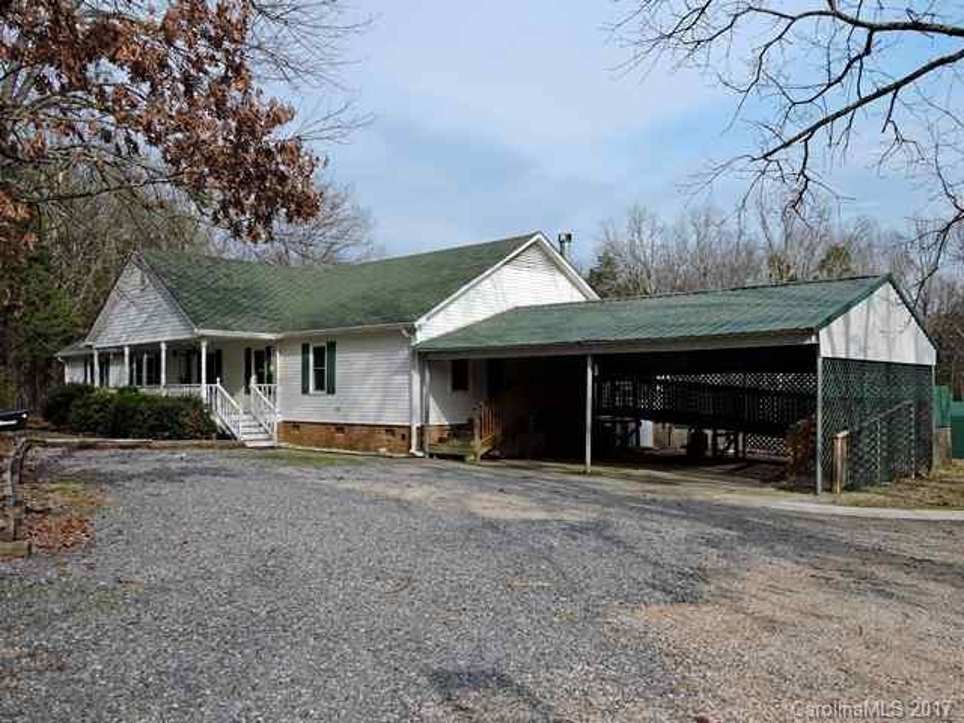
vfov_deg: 46.8
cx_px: 482
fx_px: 835
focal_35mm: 30
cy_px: 362
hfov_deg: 60.0
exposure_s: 1/1000
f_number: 3.5
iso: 100
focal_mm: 5.4
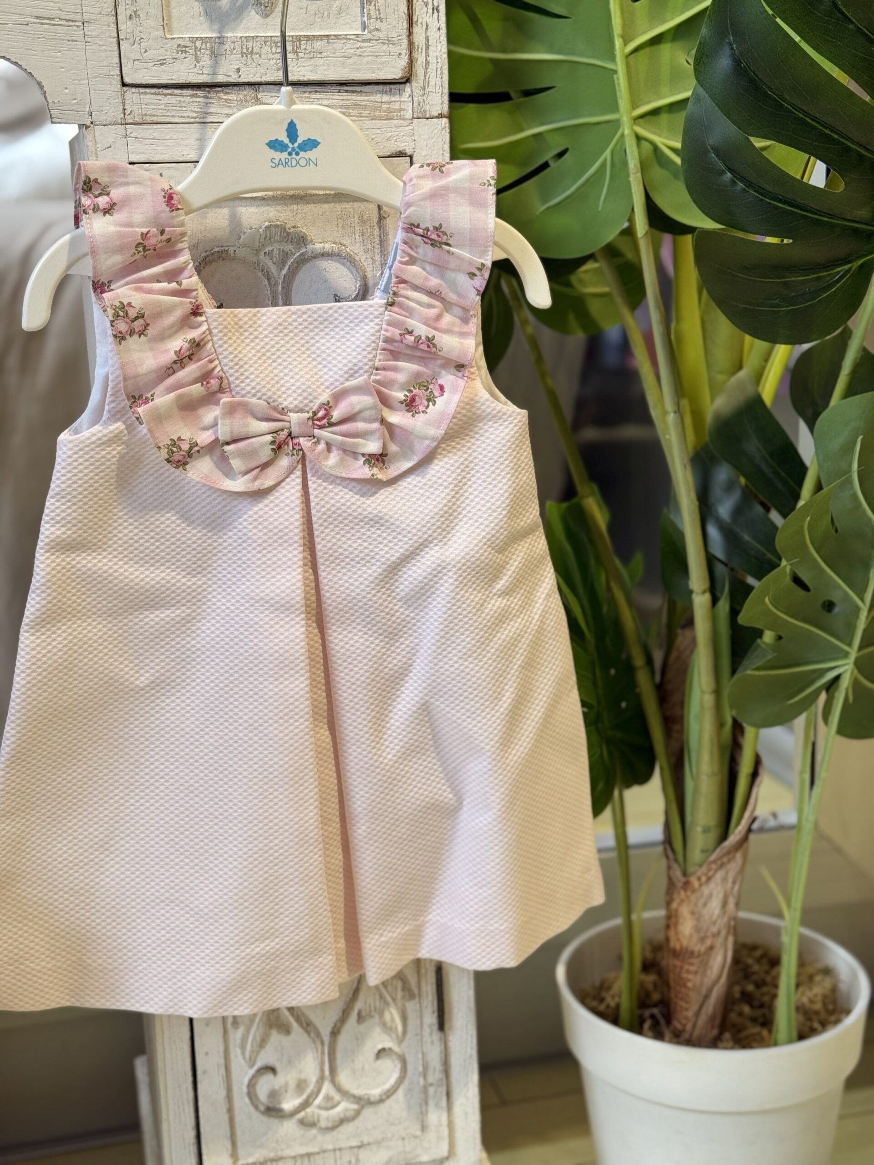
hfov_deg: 30.3
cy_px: 582
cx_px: 437
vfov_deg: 39.7
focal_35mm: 48
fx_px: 1616
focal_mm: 6.76
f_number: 1.78
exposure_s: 1/50
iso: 80
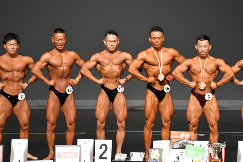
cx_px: 122
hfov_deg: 6.0
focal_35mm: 345
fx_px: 2328
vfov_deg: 4.0
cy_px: 81
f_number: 5.6
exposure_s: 1/400
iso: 2500
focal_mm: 230
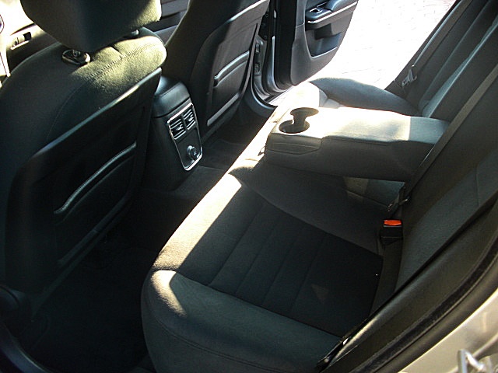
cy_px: 186
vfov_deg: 39.7
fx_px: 518
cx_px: 249
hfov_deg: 51.4
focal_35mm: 36
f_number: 2.8
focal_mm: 6.3
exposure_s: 1/60
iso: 200
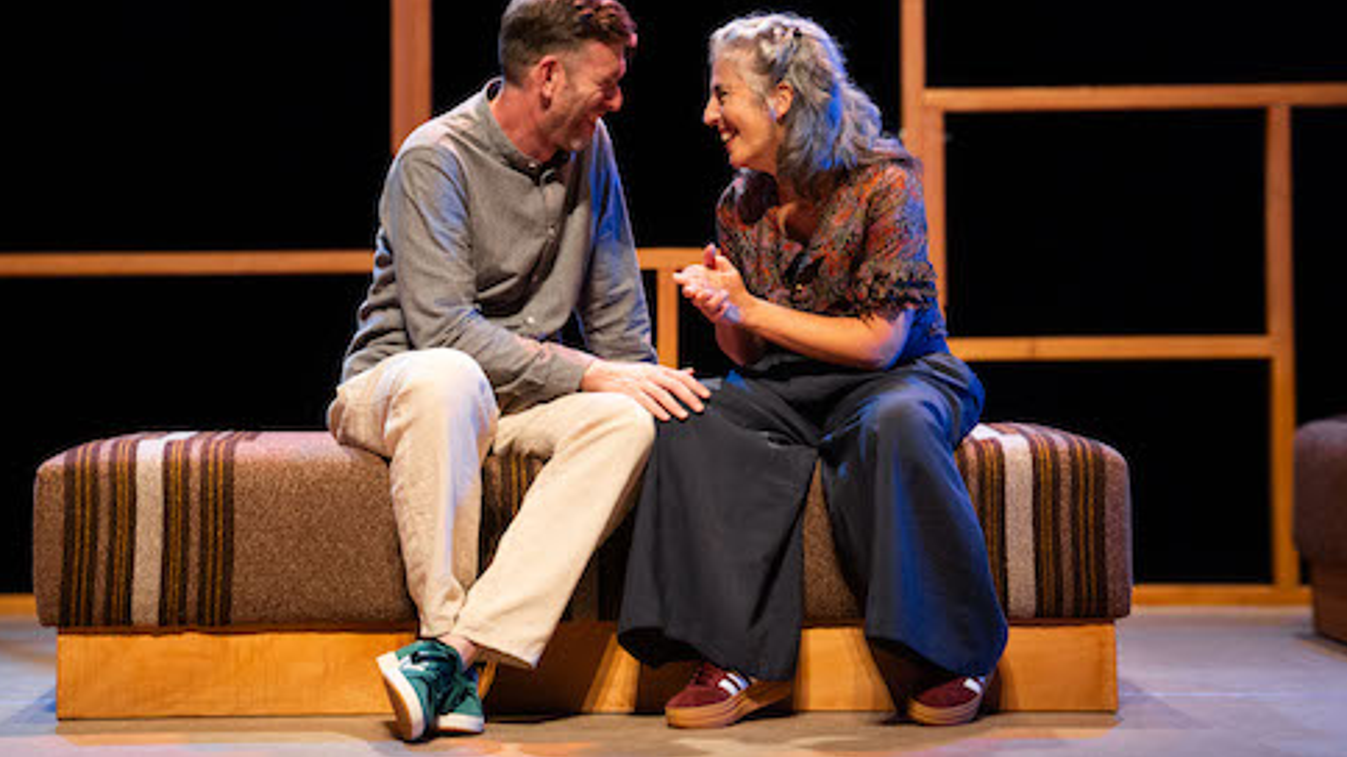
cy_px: 166
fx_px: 3464
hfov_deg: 22.0
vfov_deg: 12.4
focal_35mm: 97
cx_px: 523
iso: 1600
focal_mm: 70
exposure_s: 1/125
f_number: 5
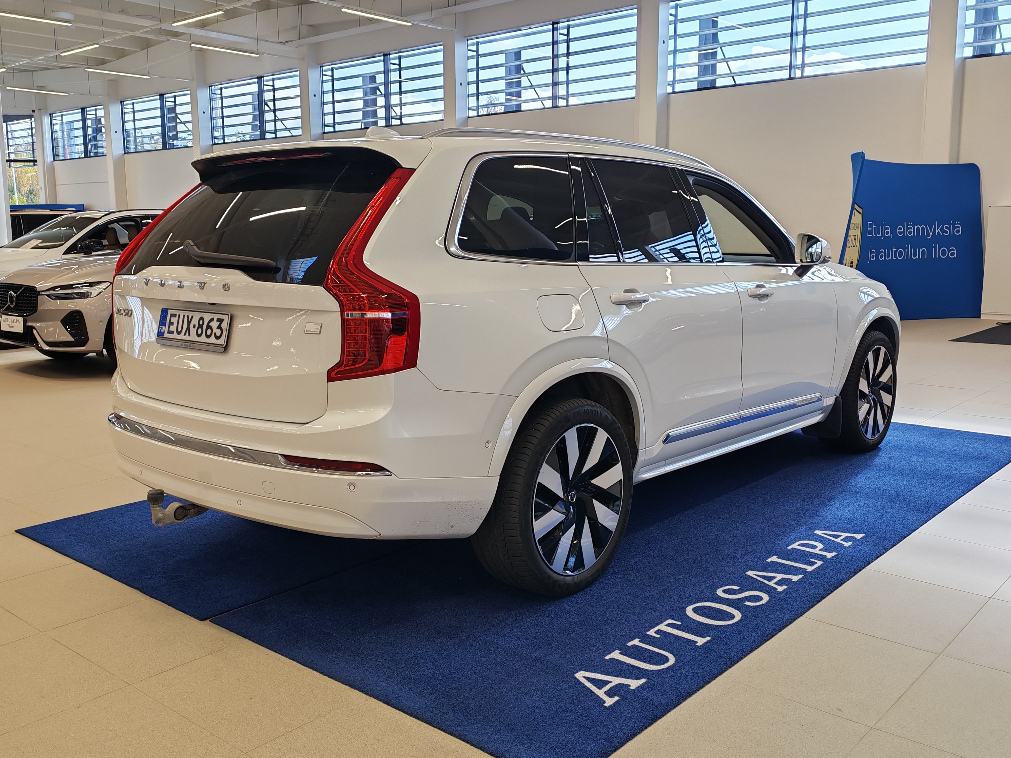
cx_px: 506
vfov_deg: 42.9
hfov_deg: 55.4
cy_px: 379
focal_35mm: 33
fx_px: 964
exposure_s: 1/100
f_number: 1.9
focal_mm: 6.12
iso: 92
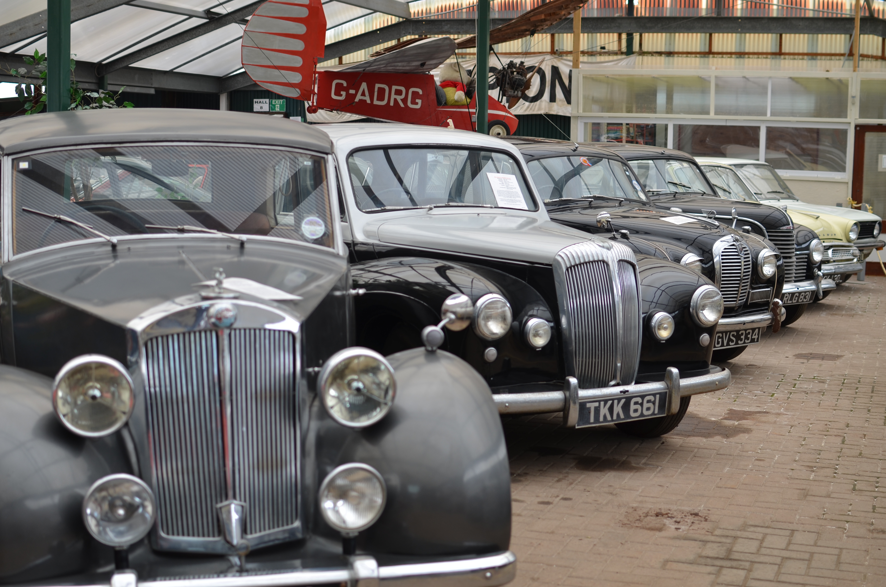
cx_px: 443
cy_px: 294
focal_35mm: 52
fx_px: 1289
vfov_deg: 25.6
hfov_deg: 37.9
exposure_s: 1/40
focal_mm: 35
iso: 100
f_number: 3.2
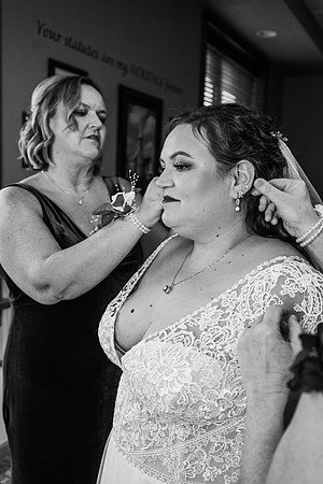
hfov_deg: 35.9
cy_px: 242
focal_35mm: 37
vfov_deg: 51.9
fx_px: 498
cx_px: 162
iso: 1250
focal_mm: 37
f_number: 4.5
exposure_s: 1/200
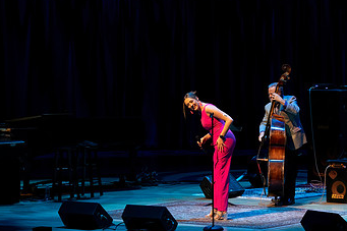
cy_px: 75
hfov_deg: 11.2
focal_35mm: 184
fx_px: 1773
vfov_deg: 7.5
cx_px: 240
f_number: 5.6
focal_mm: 100
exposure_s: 1/250
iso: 3200
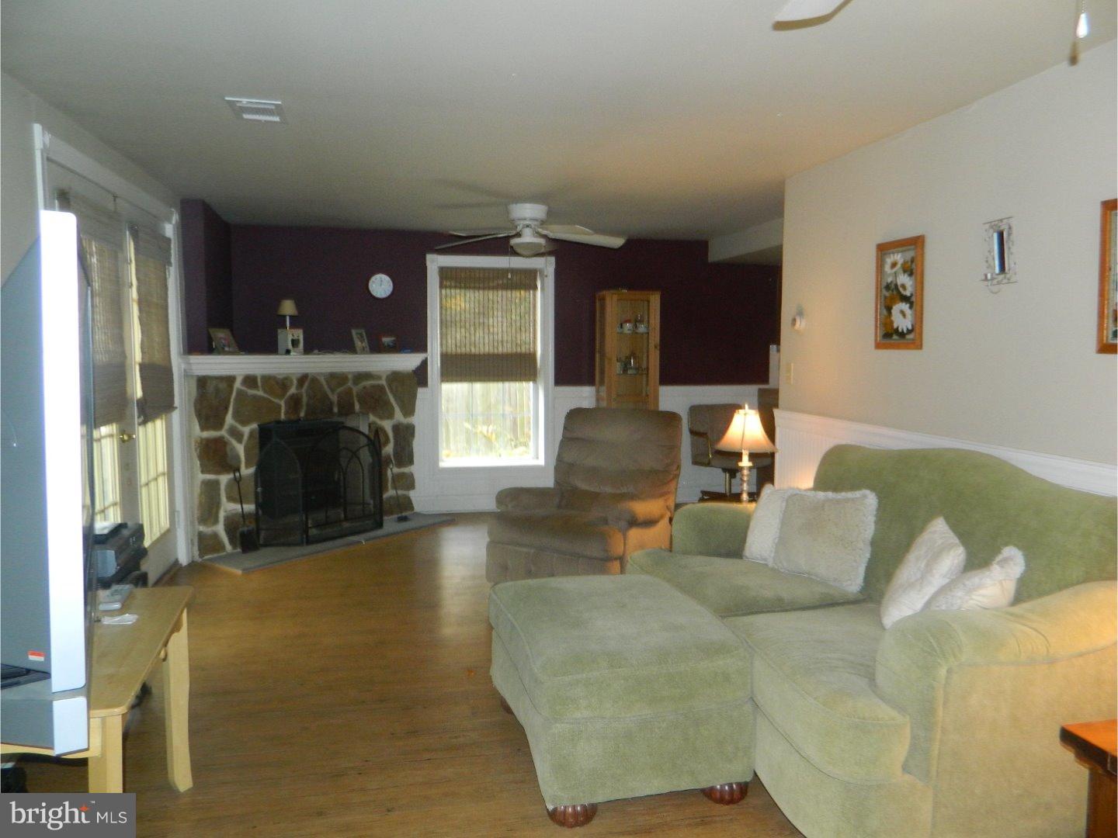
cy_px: 419
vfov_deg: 54.9
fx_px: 807
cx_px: 559
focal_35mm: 25
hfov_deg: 69.4
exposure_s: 1/30
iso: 200
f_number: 3.1
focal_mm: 4.5
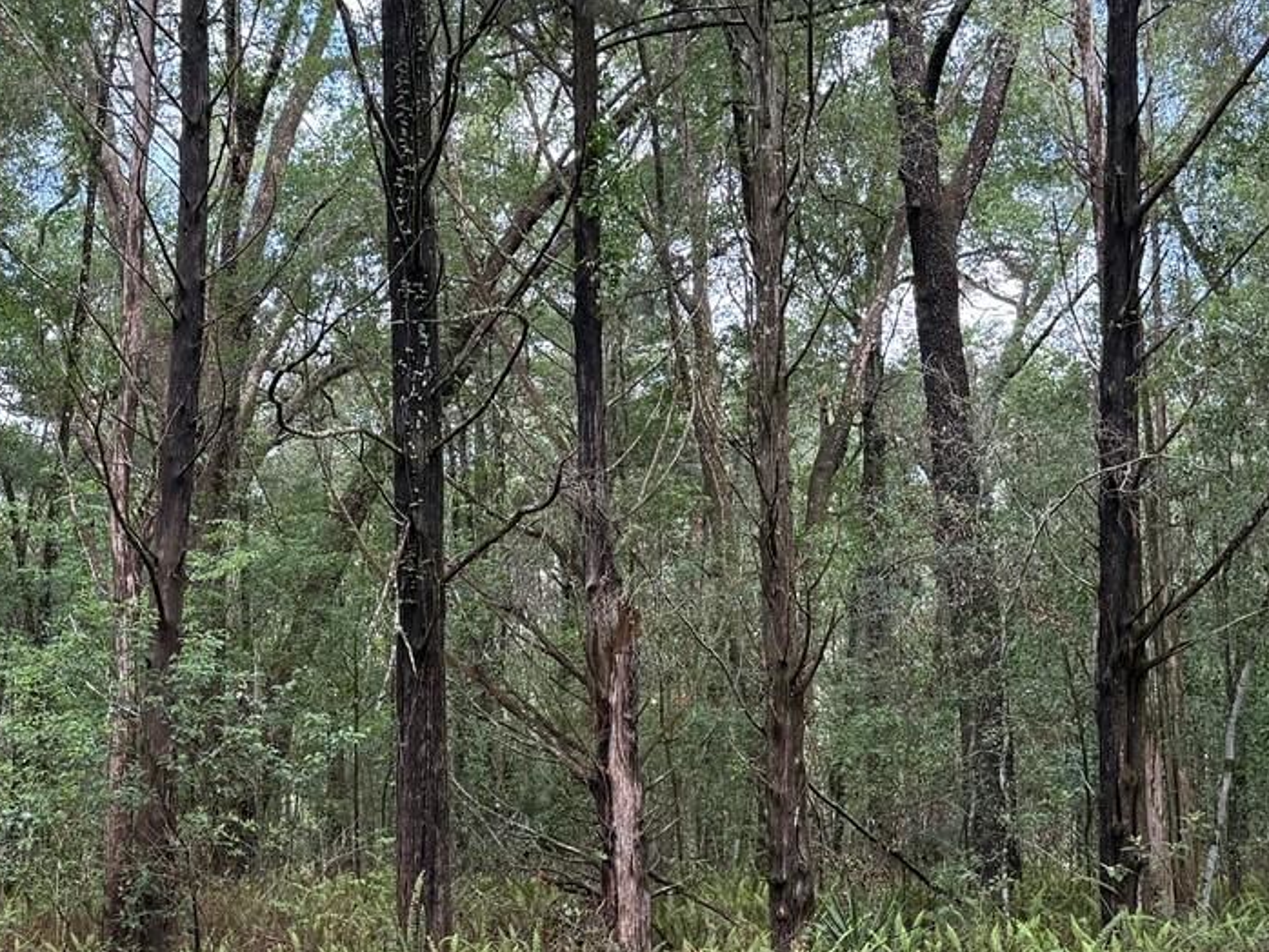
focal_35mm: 55
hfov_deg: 34.8
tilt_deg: +6.2
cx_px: 527
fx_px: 2017
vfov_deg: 26.4
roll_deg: +0.5
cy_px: 623
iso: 100
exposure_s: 1/259
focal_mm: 6.76
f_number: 1.78
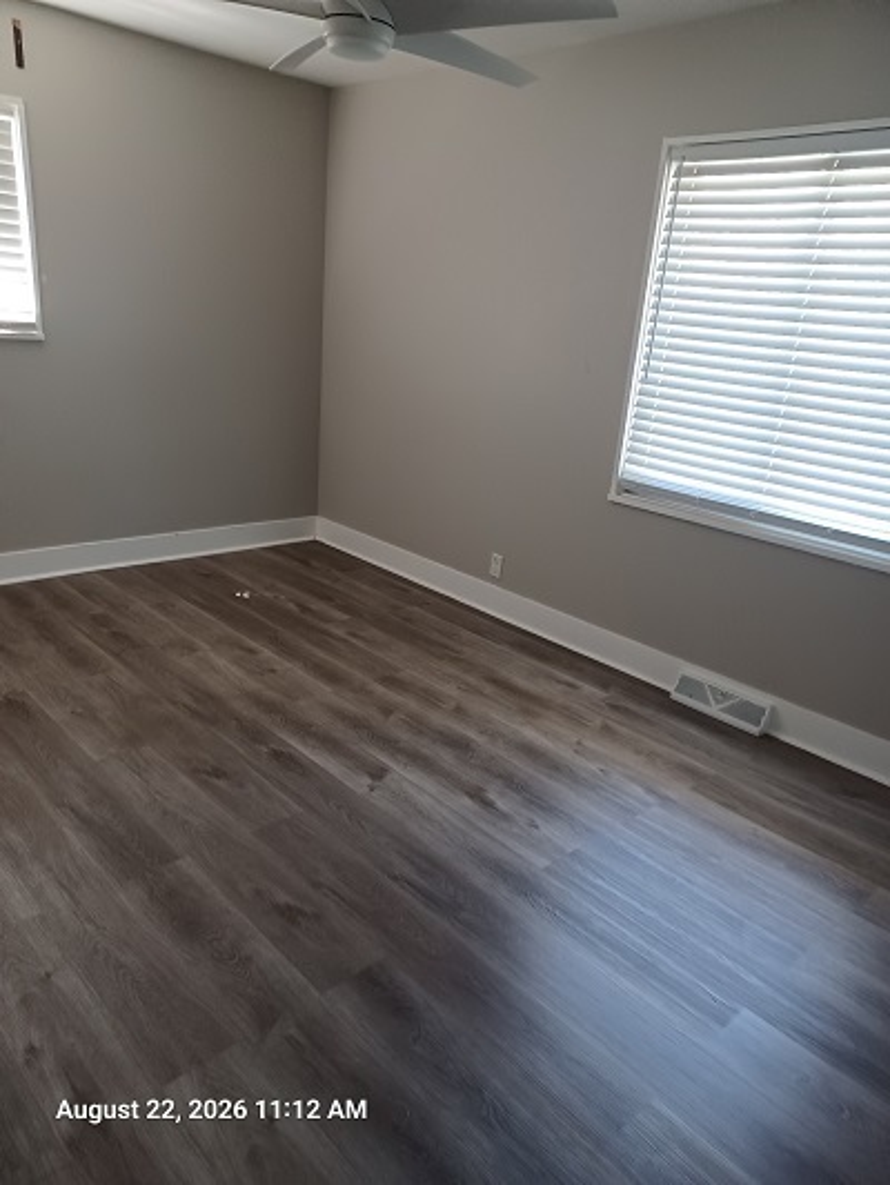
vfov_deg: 69.4
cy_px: 592
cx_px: 445
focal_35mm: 25
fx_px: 857
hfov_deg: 54.9
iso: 320
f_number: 1.8
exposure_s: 1/50
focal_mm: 4.6
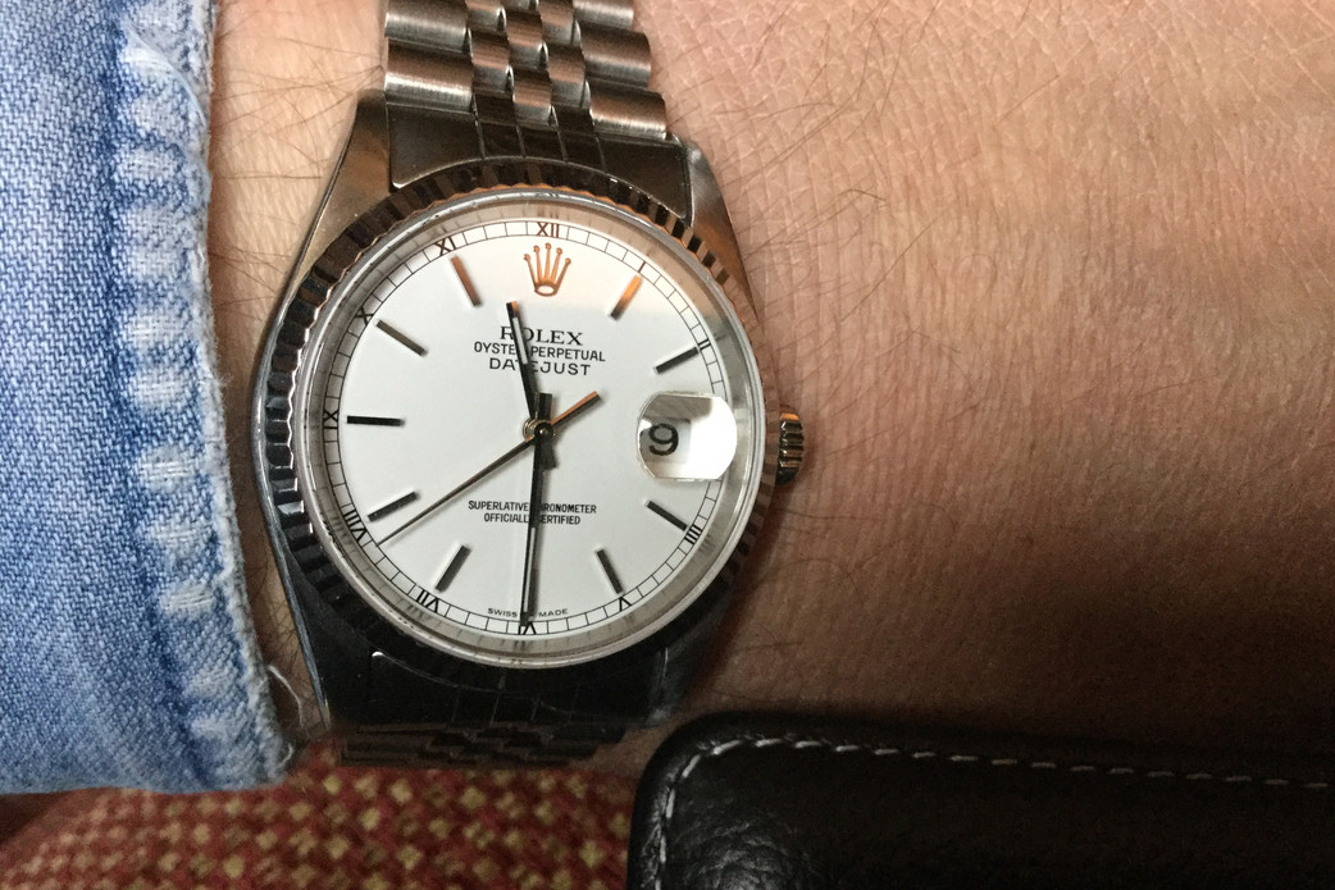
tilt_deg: -45.6
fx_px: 1224
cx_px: 682
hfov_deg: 57.2
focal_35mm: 33
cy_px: 501
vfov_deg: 39.9
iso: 200
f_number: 2.4
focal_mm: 3.3
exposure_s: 1/17
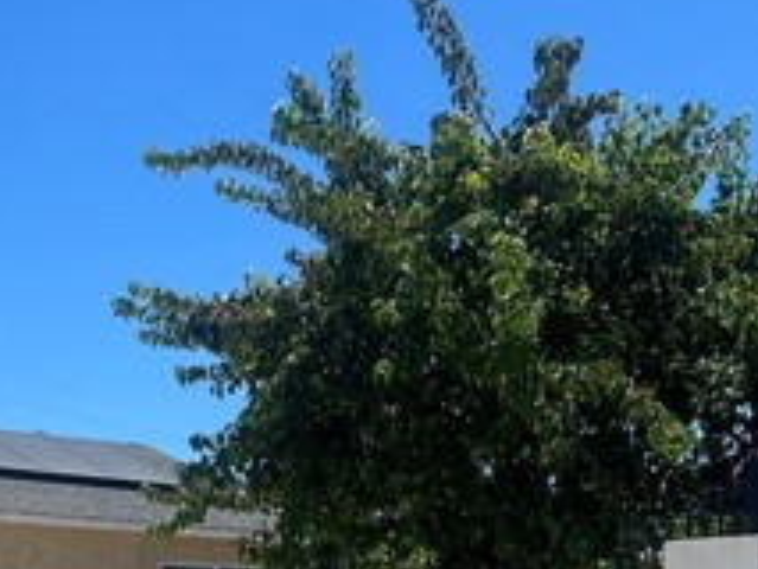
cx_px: 100
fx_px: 1709
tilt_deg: +0.2
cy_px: 629
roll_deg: -0.4
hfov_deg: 24.4
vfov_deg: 18.2
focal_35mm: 78
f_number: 1.5
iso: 50
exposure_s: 1/6211
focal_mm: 5.7
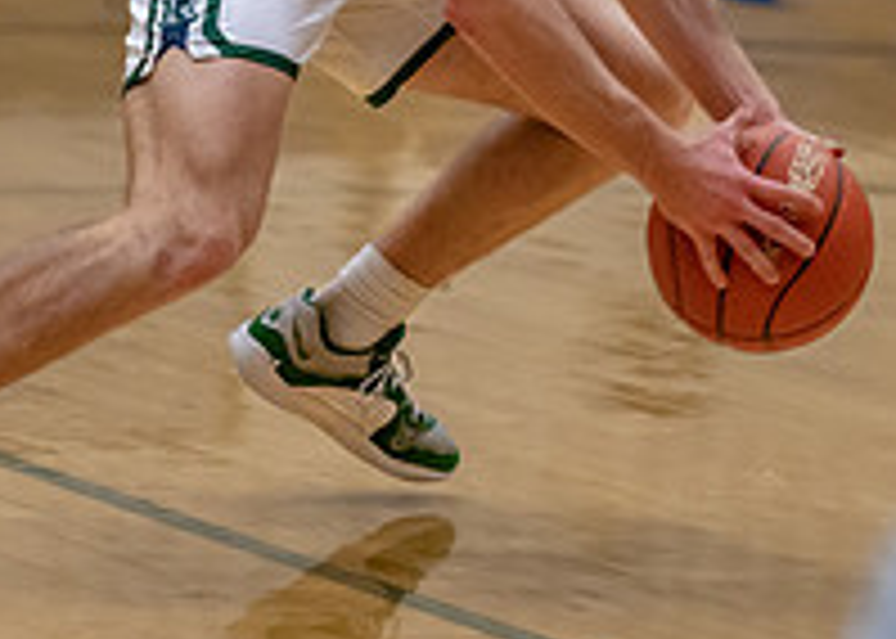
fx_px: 9692
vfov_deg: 3.8
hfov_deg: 5.3
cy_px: -243
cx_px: 572
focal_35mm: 381
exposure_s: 1/1000
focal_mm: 125
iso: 2500
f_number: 2.8
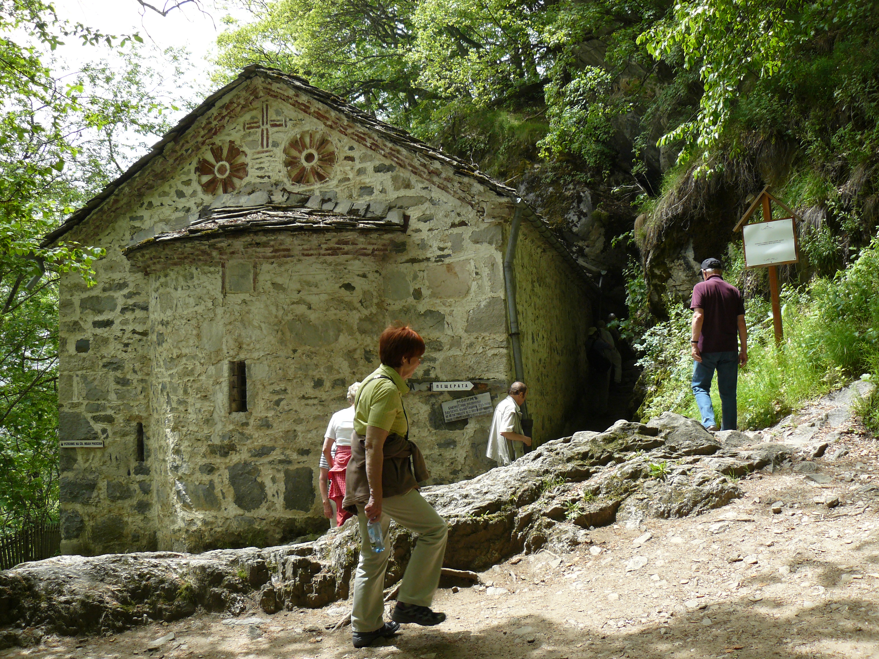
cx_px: 440
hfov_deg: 51.4
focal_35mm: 36
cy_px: 330
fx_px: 914
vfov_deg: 39.7
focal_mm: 6
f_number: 4
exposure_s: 1/200
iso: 100
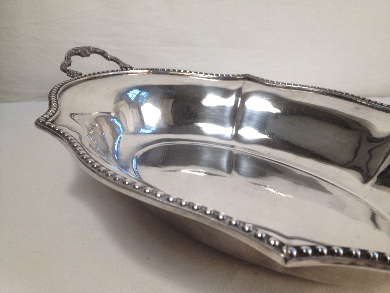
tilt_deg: -23.9
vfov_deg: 40.7
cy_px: 146
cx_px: 195
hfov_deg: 52.6
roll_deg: -2.2
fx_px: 394
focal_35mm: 35
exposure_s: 1/20
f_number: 2.4
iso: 50
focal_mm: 4.28
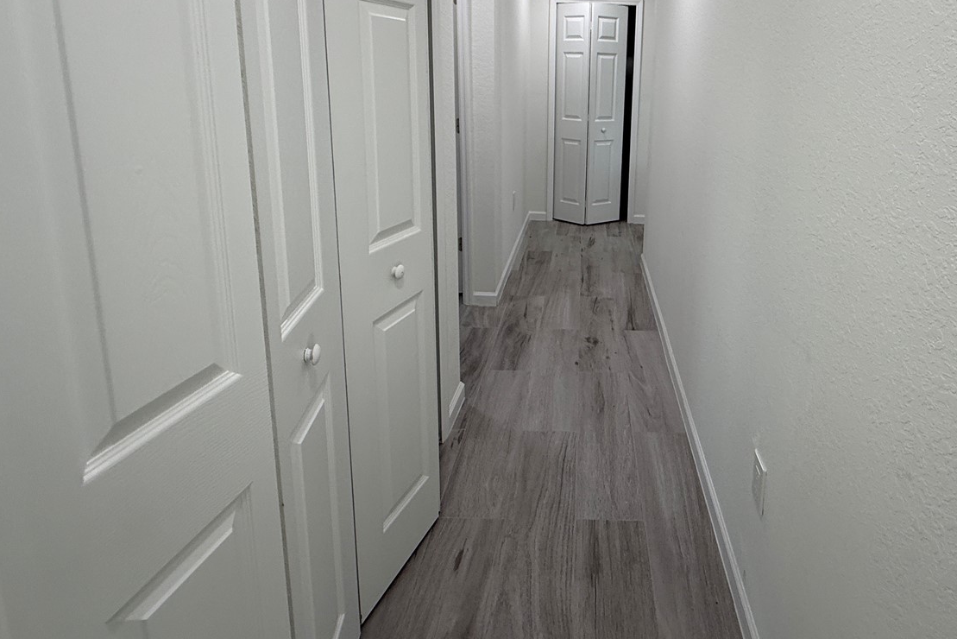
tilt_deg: -10.8
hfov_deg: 79.9
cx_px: 590
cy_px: 176
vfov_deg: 57.1
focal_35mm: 21
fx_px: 558
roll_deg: -1.1
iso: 80
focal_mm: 2.22
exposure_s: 1/99
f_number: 2.2
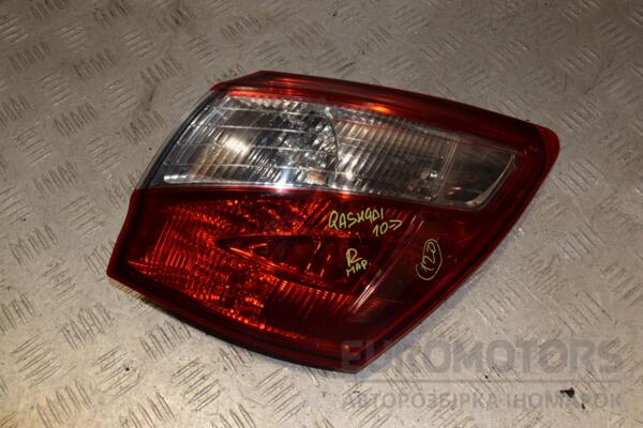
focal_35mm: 39
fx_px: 697
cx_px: 322
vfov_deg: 34.2
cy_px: 214
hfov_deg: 49.6
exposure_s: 1/200
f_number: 10
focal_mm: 26
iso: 800
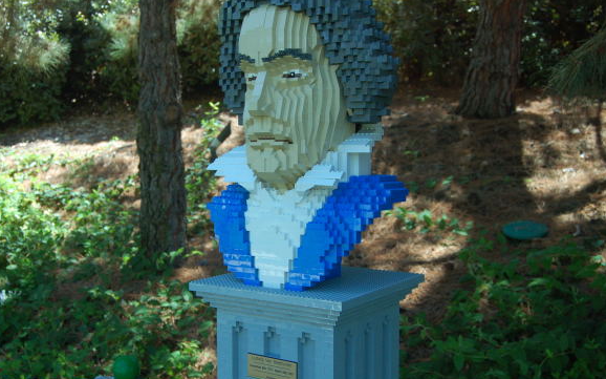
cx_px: 275
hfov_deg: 45.2
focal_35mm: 44
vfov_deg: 29.2
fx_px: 727
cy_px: 187
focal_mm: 26
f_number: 5
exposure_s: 1/100
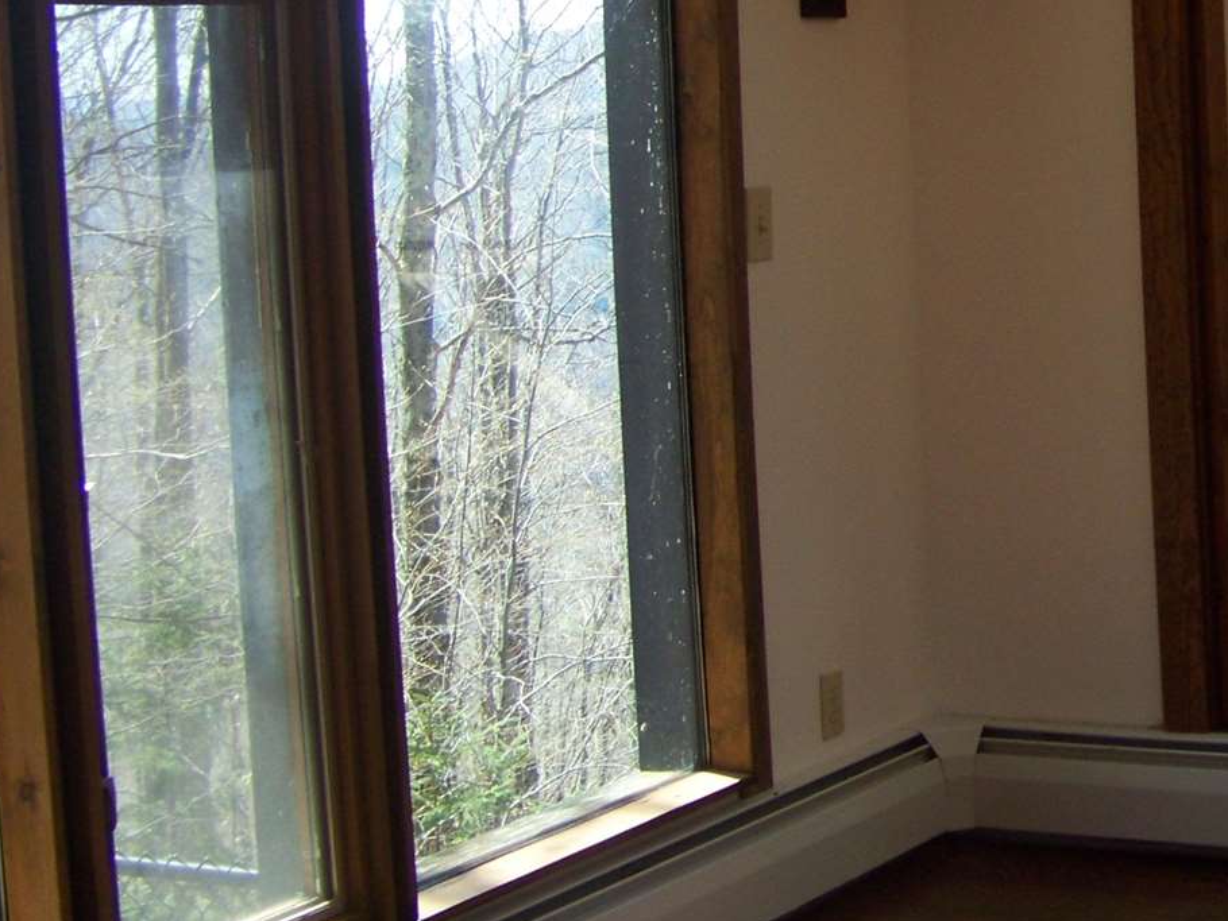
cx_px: 1363
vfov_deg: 18.1
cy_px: 193
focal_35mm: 81
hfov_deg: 22.7
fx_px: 2874
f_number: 2.8
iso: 69
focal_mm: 5.85
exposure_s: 1/160
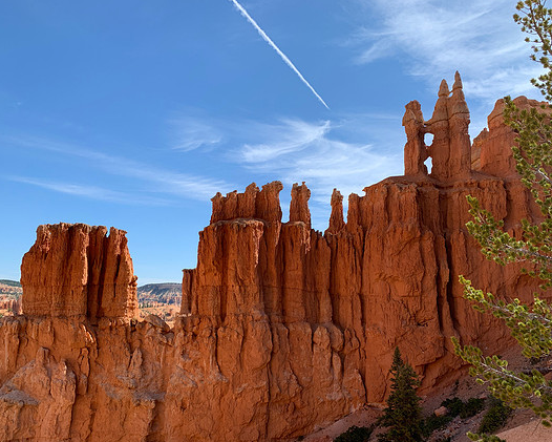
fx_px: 458
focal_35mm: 28
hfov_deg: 62.2
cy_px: 227
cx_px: 275
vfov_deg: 51.5
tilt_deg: +8.1
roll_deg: -0.5
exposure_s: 1/1880
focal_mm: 4.25
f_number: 1.8
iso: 25
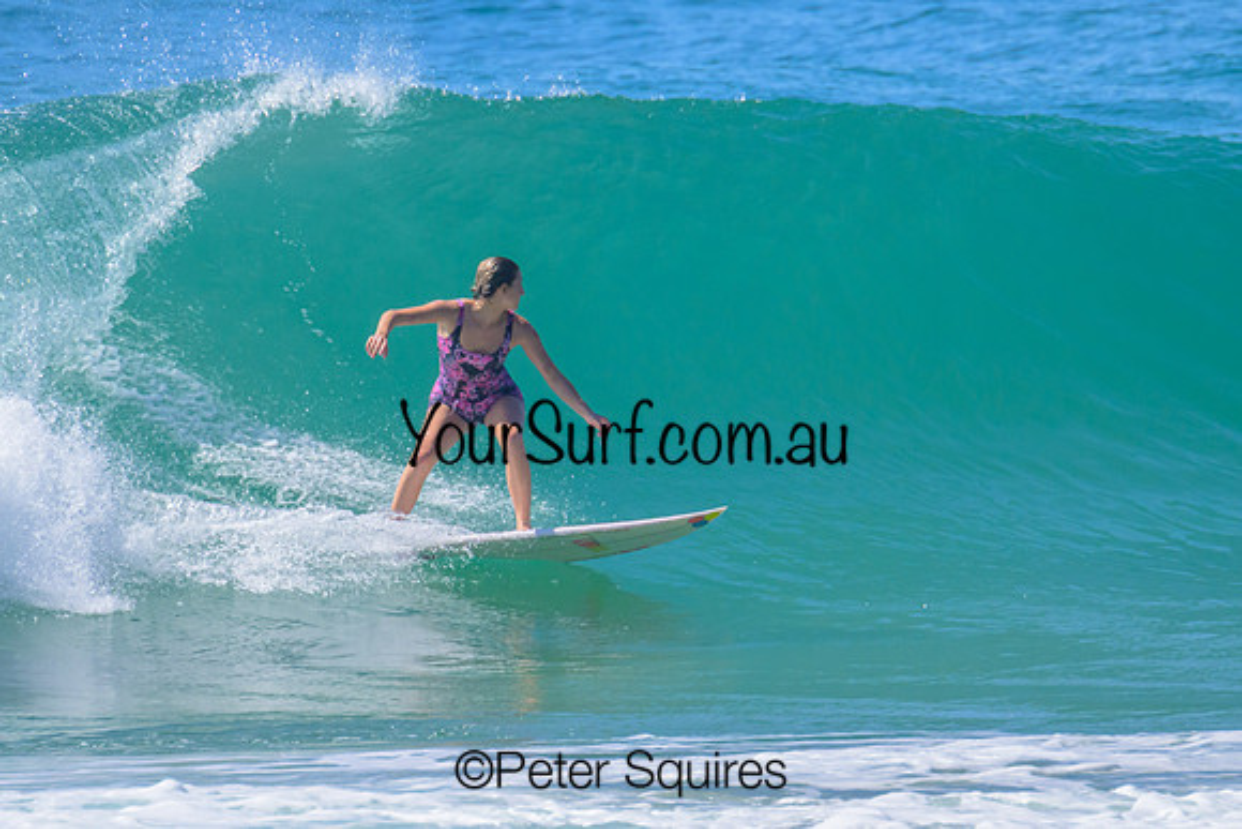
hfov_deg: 1.9
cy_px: 311
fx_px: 37923
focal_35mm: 1099
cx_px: 640
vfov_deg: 1.3
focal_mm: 800
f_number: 11
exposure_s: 1/2000
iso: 1400
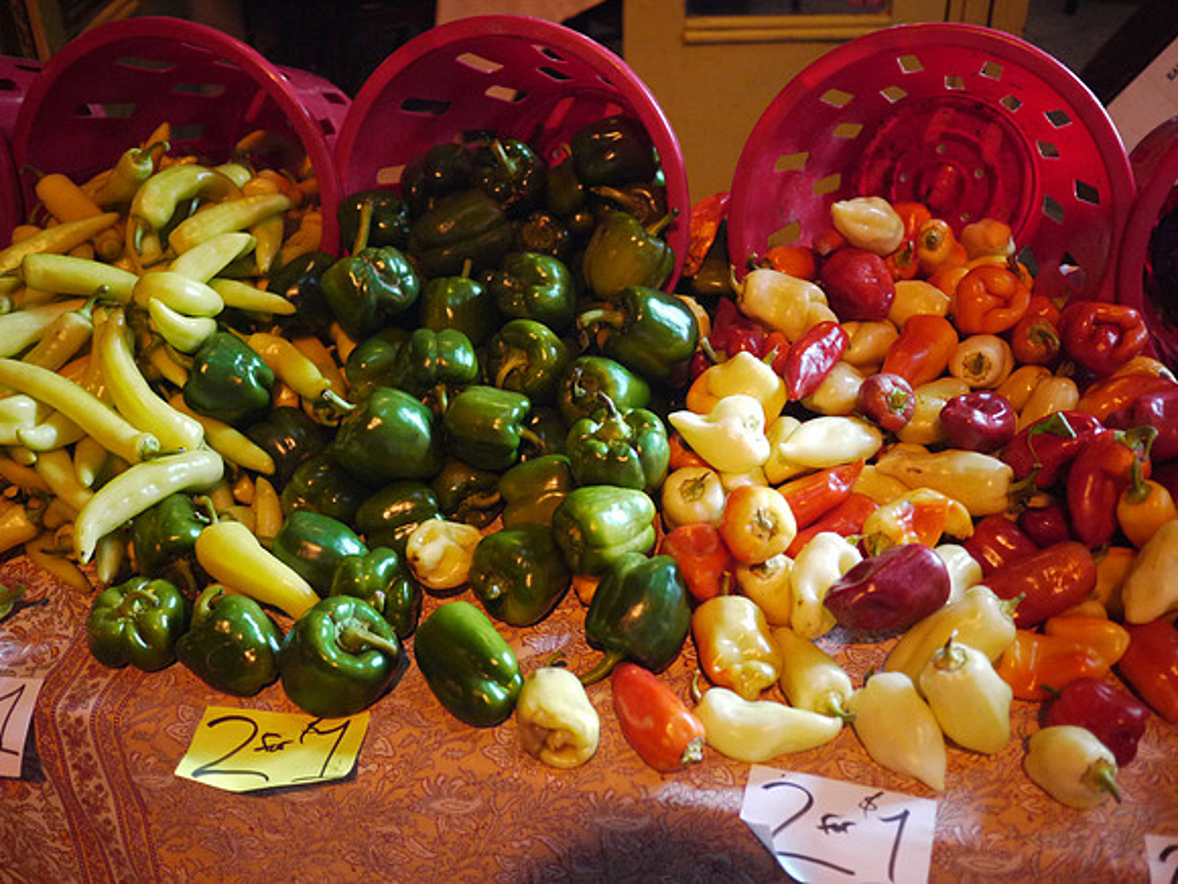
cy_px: 442
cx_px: 589
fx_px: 1361
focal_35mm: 40
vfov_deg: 36.0
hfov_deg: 46.8
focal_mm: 20
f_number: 1.7
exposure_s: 1/40
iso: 800
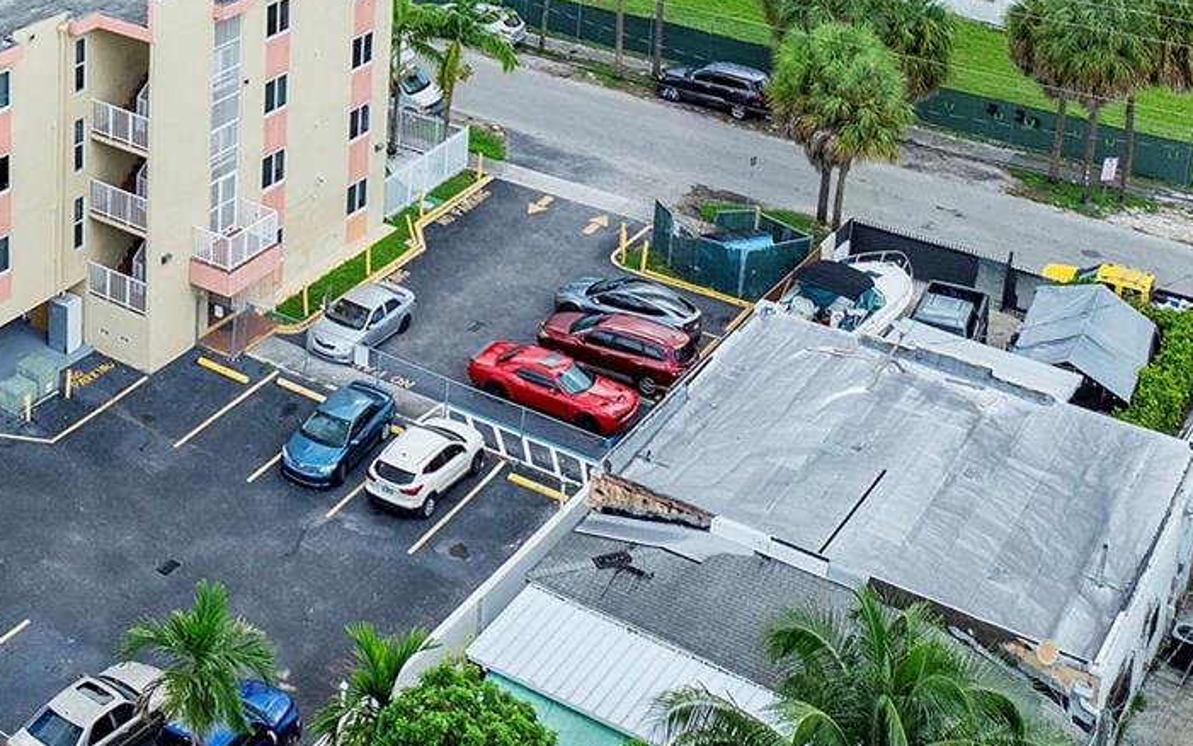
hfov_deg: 32.1
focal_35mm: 58
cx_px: -26
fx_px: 1886
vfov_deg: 20.4
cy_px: -227
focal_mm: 12.29
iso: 120
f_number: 2.8
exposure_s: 1/2000
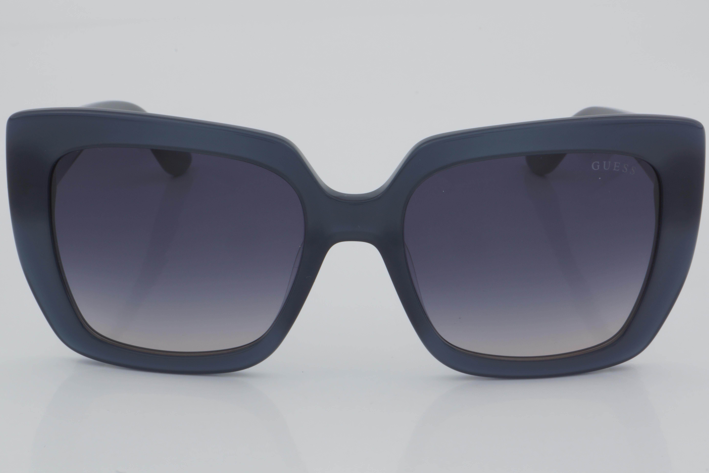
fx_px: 1684
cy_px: 238
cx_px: 353
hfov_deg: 23.8
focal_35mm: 86
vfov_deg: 16.0
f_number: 32
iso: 100
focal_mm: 55
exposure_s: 1/4
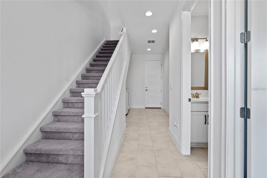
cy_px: 89
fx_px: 119
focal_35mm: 16
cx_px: 134
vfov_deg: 73.7
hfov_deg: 96.7
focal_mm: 16
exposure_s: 1/2.5
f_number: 9
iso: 100
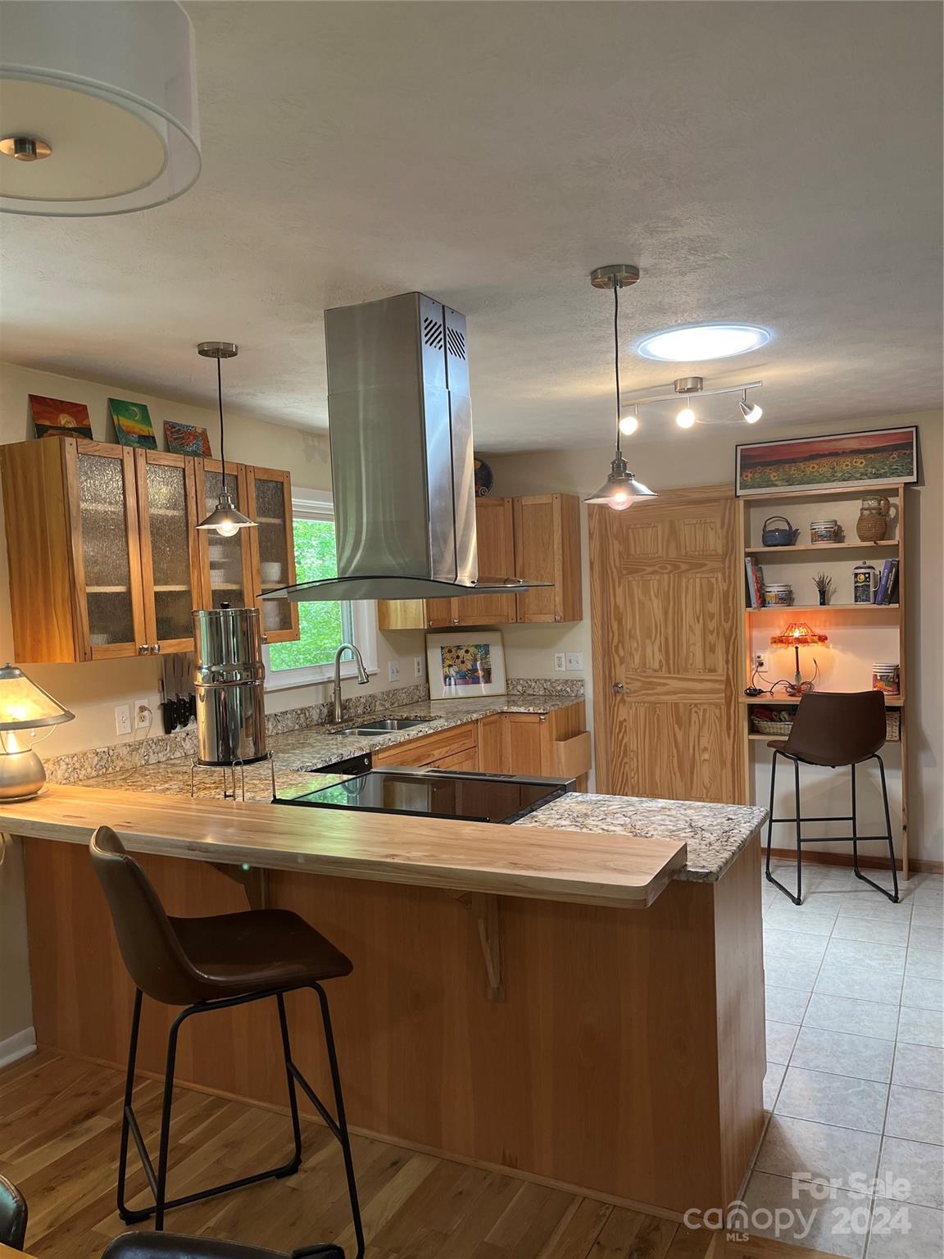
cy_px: 630
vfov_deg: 67.3
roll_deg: +2.9
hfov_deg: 53.1
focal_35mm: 26
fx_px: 945
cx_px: 472
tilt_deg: -3.0
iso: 80
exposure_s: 1/60
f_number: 1.6
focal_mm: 5.1
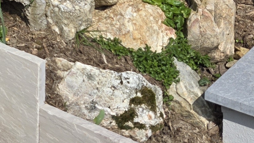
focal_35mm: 105
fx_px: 707
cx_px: -106
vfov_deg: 10.4
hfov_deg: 18.5
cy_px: -170
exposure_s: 1/2921
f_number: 1.8
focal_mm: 5.4
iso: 25
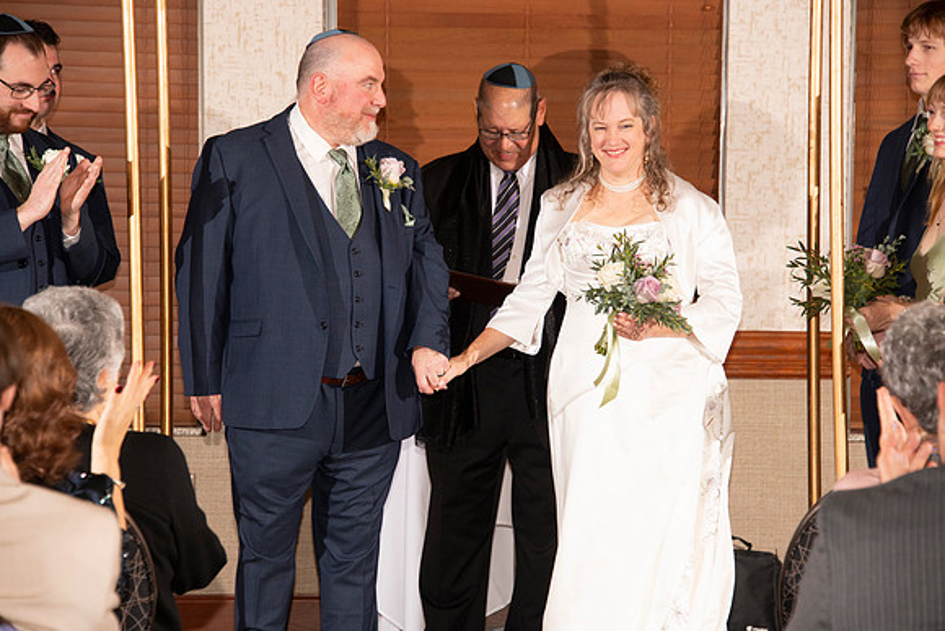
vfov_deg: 7.6
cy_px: 316
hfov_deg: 11.4
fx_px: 4726
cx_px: 472
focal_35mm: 180
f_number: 7.1
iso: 1000
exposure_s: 1/160
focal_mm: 180
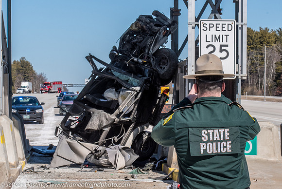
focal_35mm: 148
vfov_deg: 9.3
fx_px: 1157
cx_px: 171
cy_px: 110
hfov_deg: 13.9
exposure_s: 1/250
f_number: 20
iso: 250
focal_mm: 72
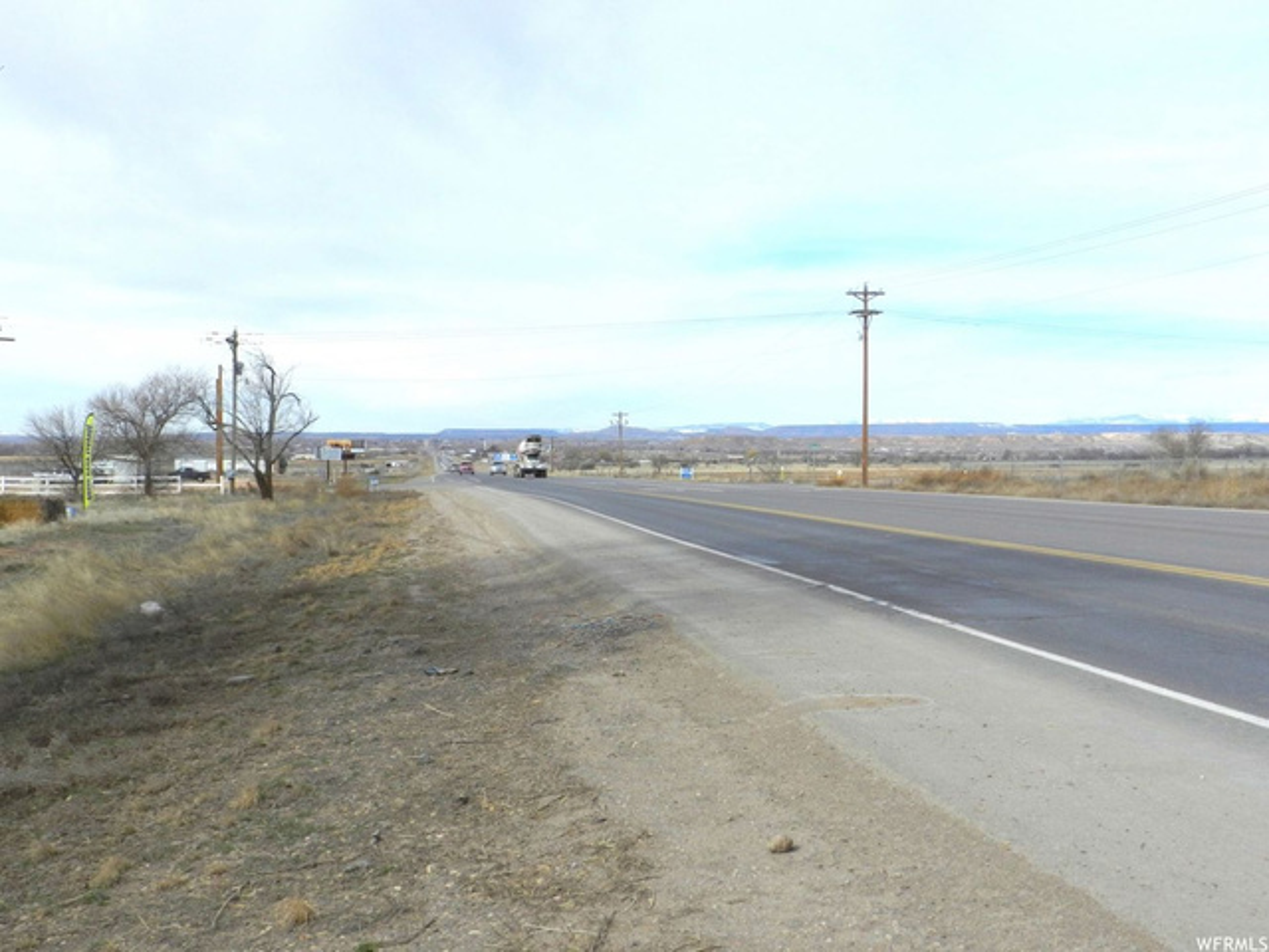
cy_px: 476
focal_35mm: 38
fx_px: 1393
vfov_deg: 37.7
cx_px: 634
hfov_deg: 49.0
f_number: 5
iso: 160
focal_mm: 6.7
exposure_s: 1/1000
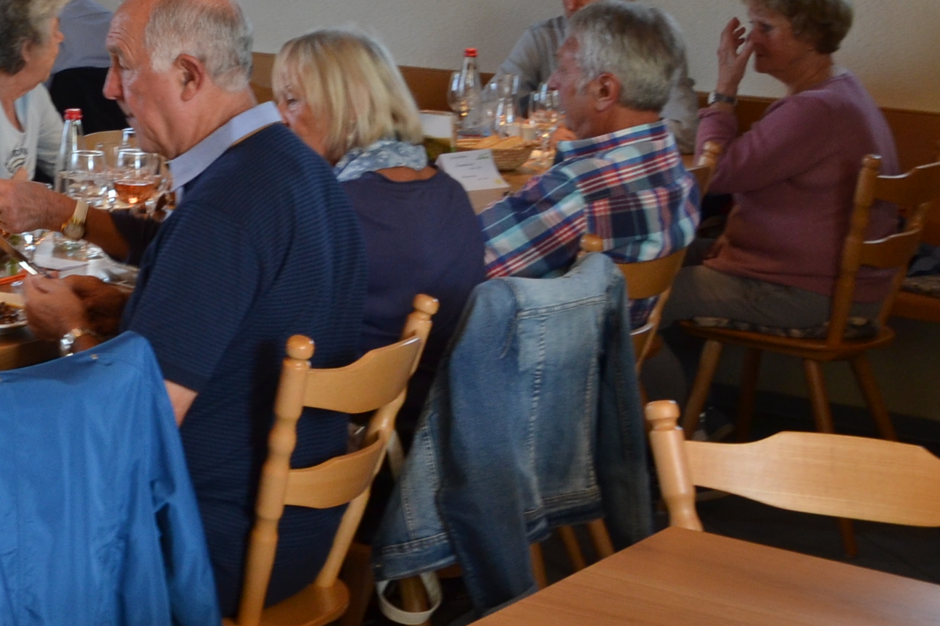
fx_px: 2506
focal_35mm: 96
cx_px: -278
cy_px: -81
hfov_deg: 19.6
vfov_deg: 13.9
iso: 400
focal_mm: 24
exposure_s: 1/20
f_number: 8
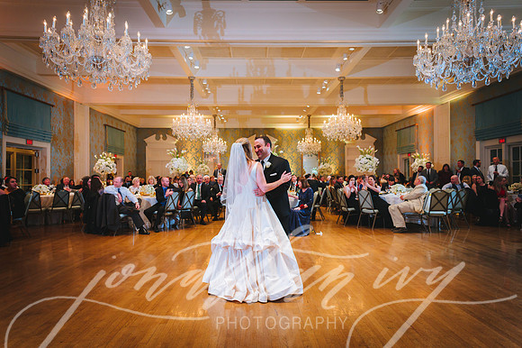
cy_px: 174
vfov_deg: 53.1
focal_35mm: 24
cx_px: 261
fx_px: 348
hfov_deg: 73.8
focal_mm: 24
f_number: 2.8
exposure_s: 1/80
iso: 1250
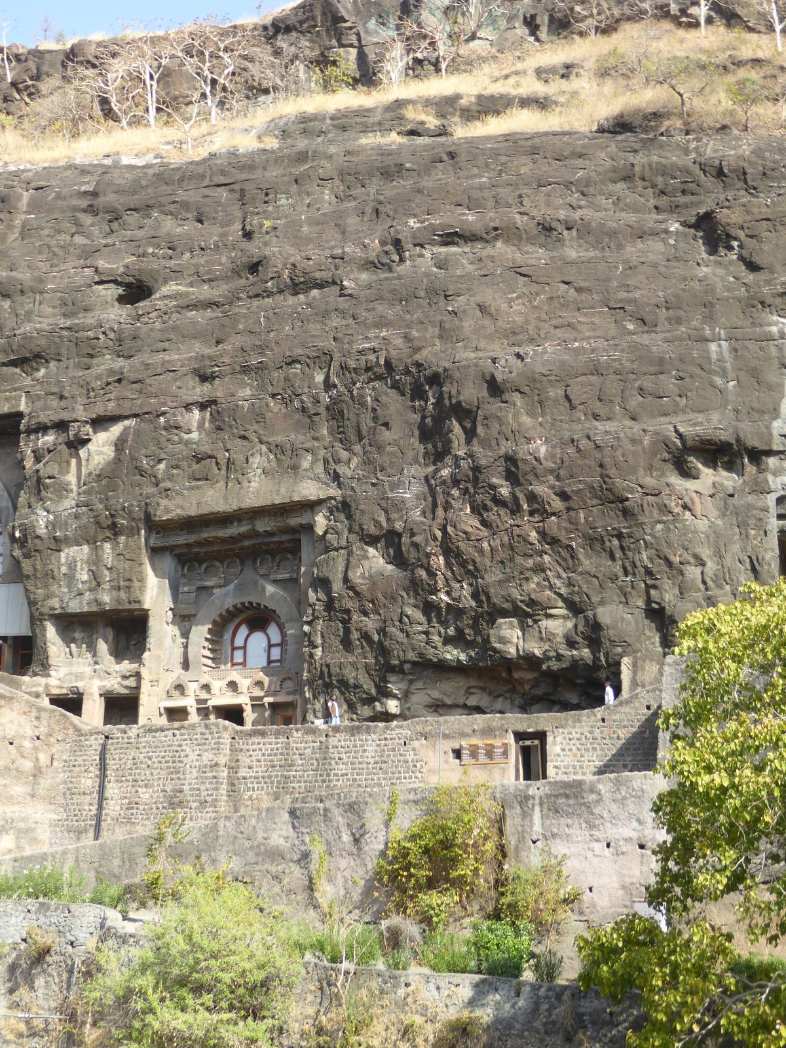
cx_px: 393
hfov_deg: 27.5
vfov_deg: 36.2
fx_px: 1605
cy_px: 524
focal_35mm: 53
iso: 80
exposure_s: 1/200
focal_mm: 9
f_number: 4.1
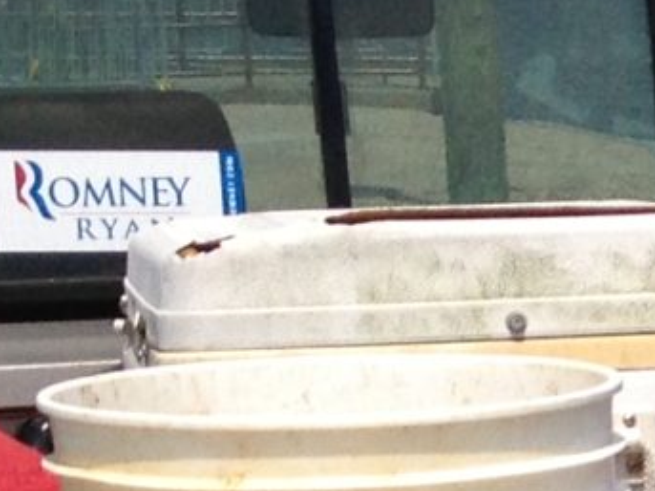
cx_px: 1535
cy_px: 961
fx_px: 4937
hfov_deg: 7.2
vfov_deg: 5.6
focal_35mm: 261
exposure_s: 1/3690
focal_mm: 4.28
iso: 50
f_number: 2.4
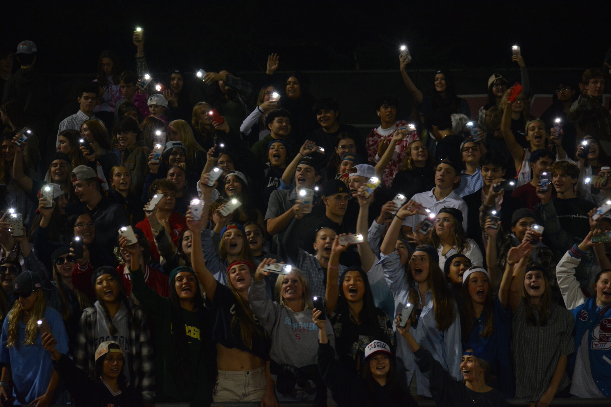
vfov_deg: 10.2
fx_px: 2291
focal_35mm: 135
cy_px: 204
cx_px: 306
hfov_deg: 15.2
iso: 1600
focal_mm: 90
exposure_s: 1/125
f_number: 4.8
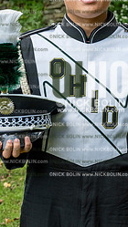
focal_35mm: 91
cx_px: 91
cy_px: 87
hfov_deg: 13.3
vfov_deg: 23.4
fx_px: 549
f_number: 5.6
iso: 1000
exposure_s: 1/640
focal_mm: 48
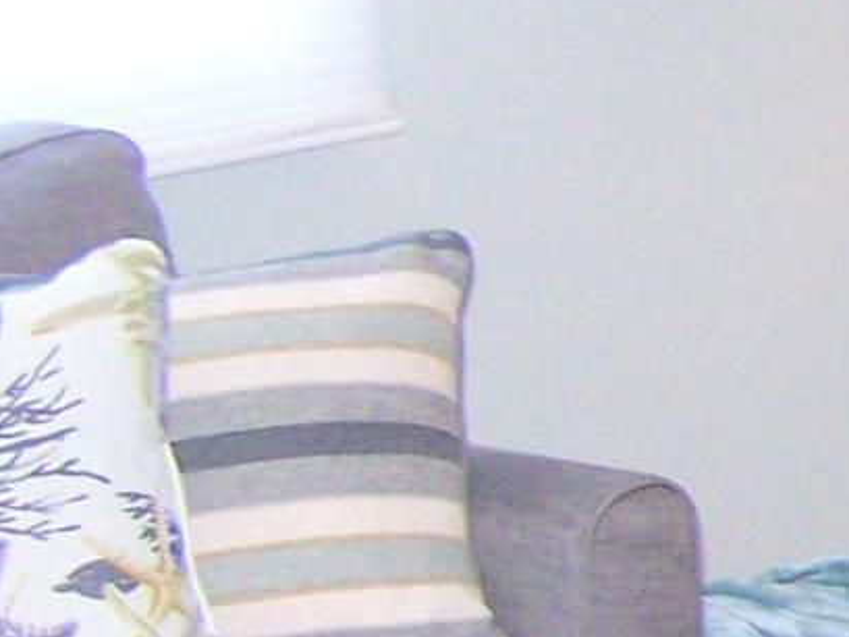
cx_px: 2089
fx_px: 4661
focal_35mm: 190
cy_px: 141
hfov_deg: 9.2
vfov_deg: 7.8
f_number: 2.8
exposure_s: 1/60
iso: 140
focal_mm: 6.3
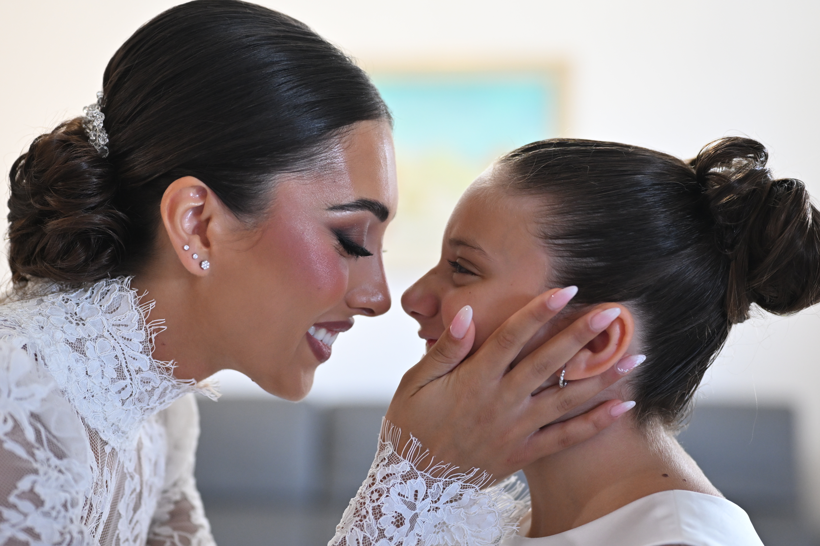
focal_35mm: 75
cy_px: 273
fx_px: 1708
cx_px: 410
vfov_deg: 18.2
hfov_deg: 27.0
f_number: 2
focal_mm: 50
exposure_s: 1/200
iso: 1000
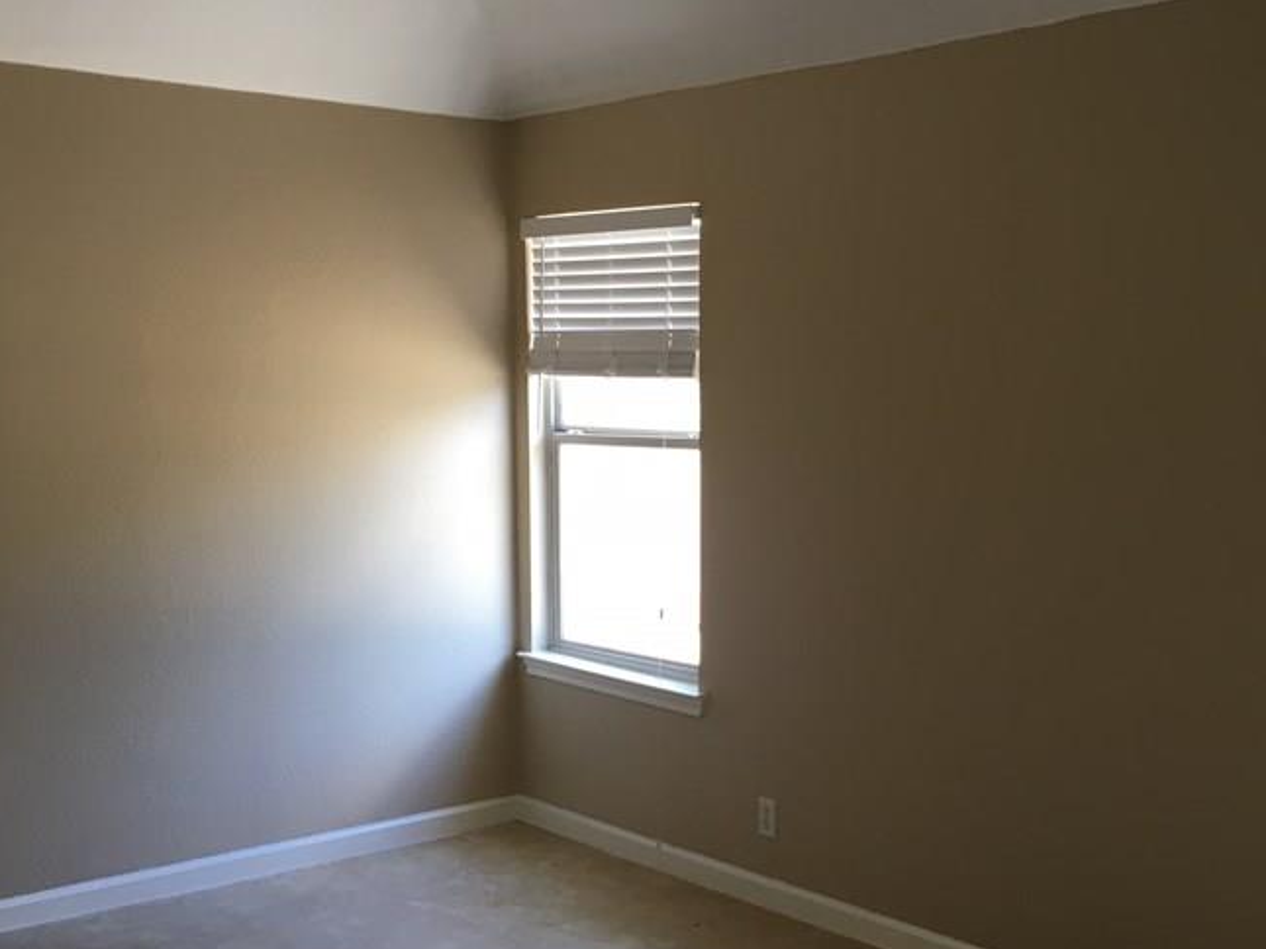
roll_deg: +0.4
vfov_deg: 31.4
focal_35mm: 46
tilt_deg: -7.5
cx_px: 704
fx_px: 1682
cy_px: 561
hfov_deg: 41.2
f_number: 2.2
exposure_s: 1/30
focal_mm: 4.15
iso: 25
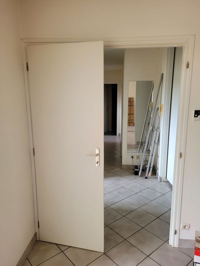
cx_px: 100
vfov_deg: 67.3
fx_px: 200
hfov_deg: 53.1
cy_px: 133
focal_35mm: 26
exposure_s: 1/50
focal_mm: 5.4
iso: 320
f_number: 1.8
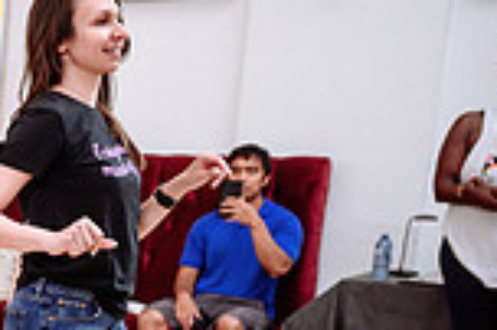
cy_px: 395
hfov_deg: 16.7
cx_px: -433
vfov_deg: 13.4
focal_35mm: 99
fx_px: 1365
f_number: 2.8
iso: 1000
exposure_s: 1/250
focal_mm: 24
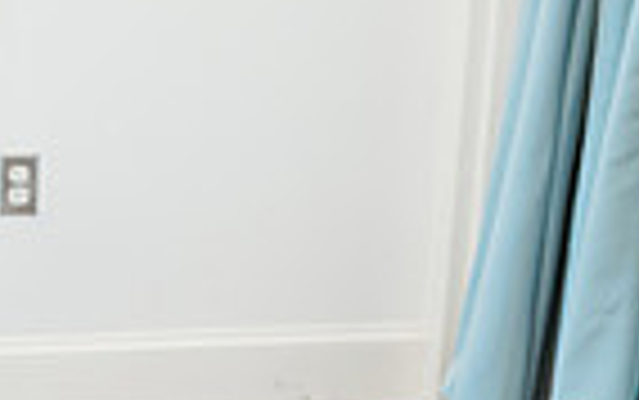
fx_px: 1743
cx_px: -328
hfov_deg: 18.4
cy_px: 106
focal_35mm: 100
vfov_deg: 13.1
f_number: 2.5
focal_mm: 24
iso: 320
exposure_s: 1/160
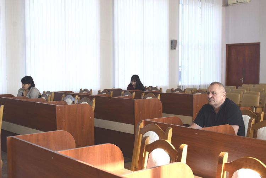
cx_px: 133
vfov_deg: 26.5
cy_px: 89
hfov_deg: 38.9
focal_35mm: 51
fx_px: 377
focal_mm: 34
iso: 400
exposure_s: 1/200
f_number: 7.1
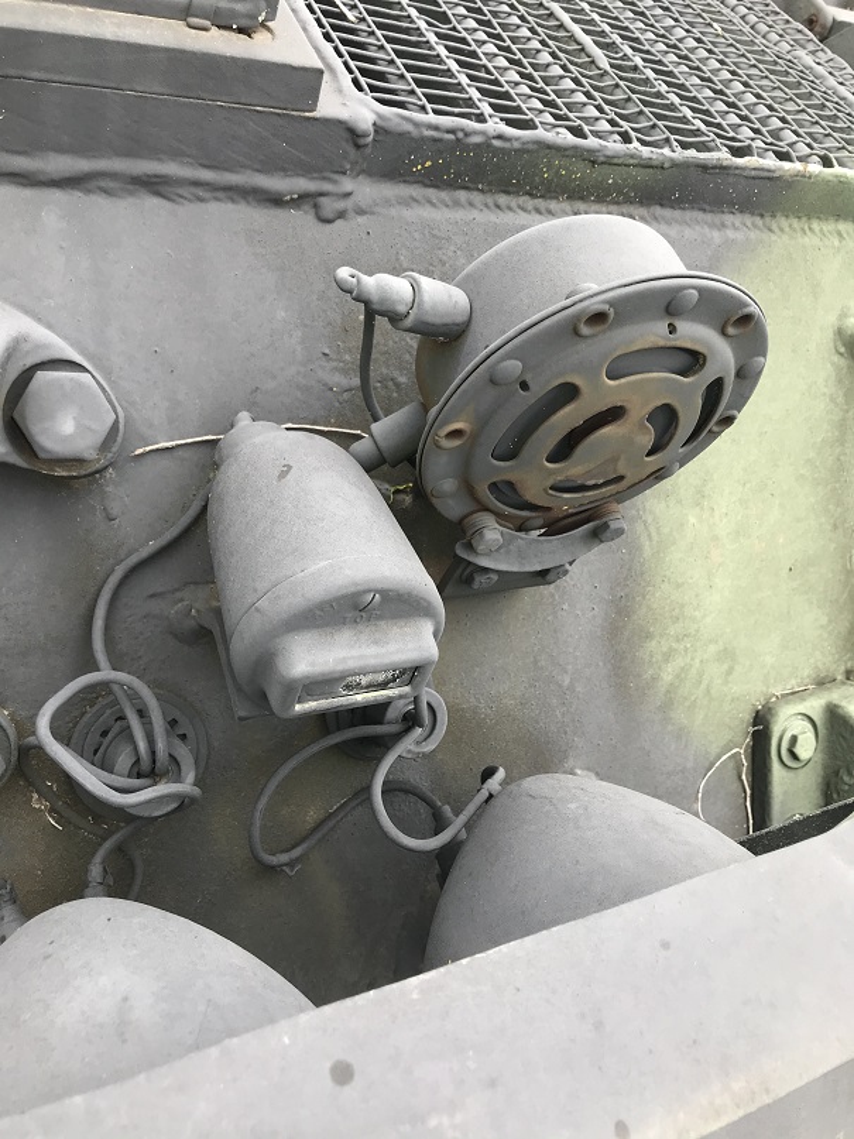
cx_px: 427
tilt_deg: -46.8
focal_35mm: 28
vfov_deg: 63.5
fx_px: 921
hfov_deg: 49.7
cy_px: 570
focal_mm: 3.99
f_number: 1.8
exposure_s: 1/239
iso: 20
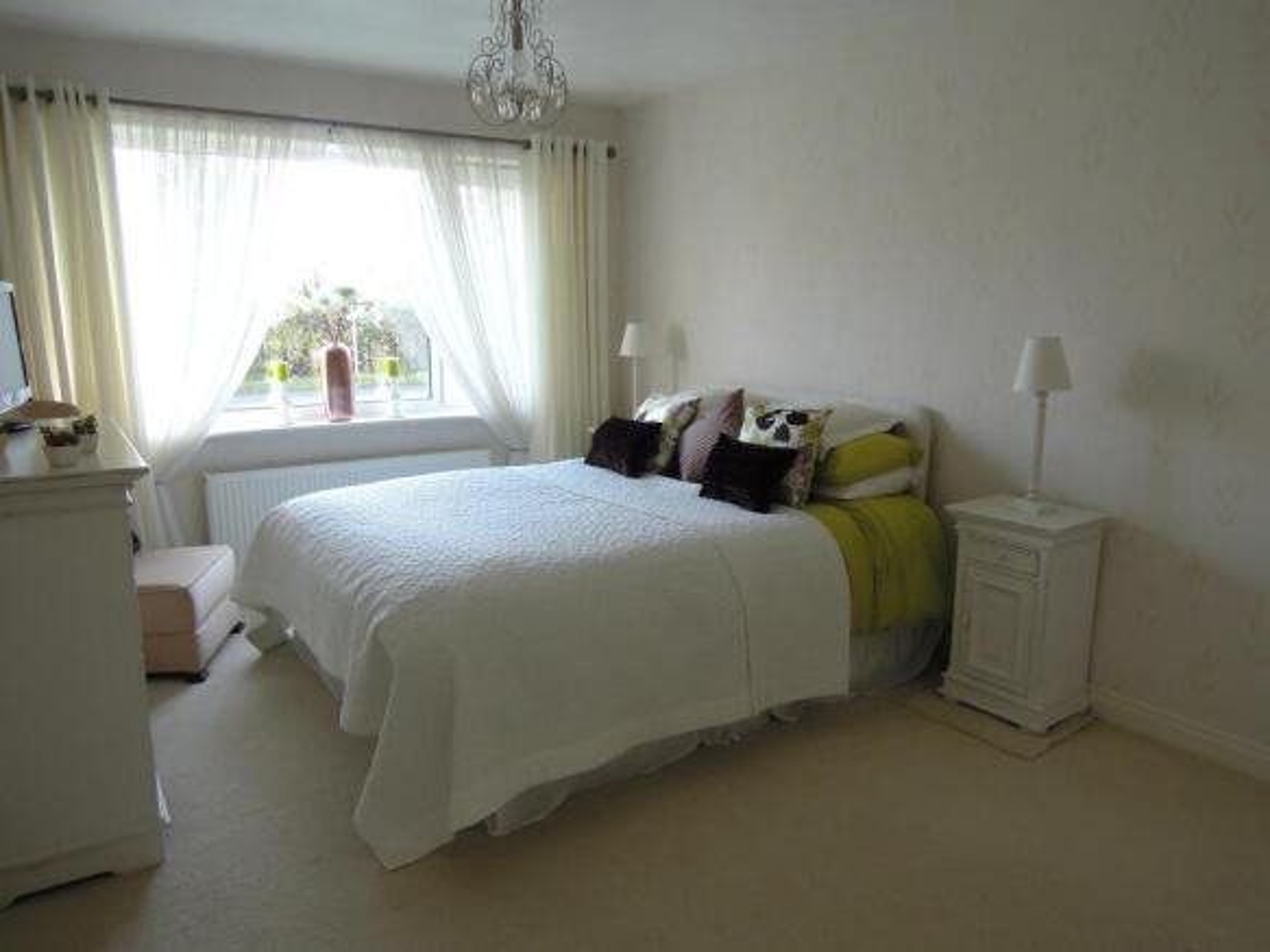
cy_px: 476
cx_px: 635
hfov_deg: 71.6
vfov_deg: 56.8
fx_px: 880
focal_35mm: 24
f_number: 2.8
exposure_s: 1/60
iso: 160
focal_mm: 4.3
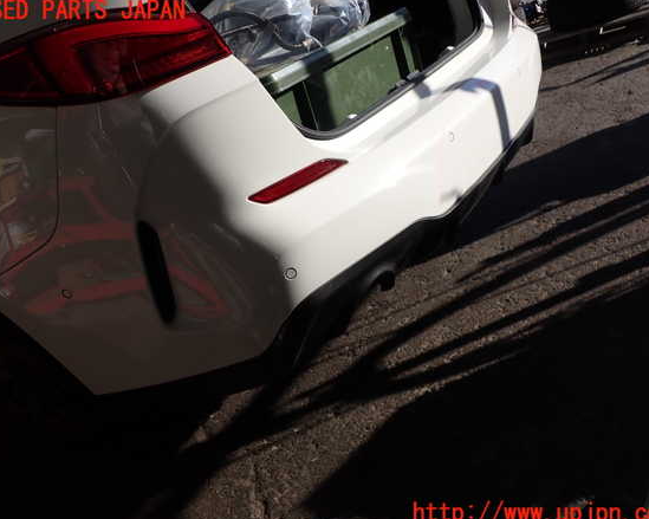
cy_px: 262
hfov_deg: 55.7
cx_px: 325
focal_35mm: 32
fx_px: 615
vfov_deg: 45.8
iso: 100
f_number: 3.2
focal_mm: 5.4
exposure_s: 1/1000
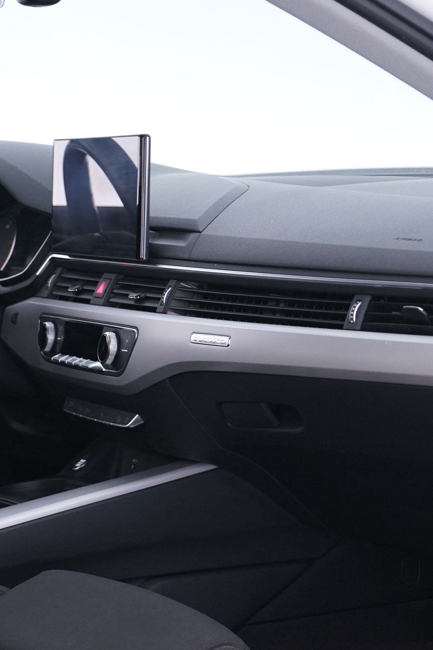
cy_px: 324
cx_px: 148
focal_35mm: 106
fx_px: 1912
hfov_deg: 12.9
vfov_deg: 19.3
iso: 3200
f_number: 7.1
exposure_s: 1/10
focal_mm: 70
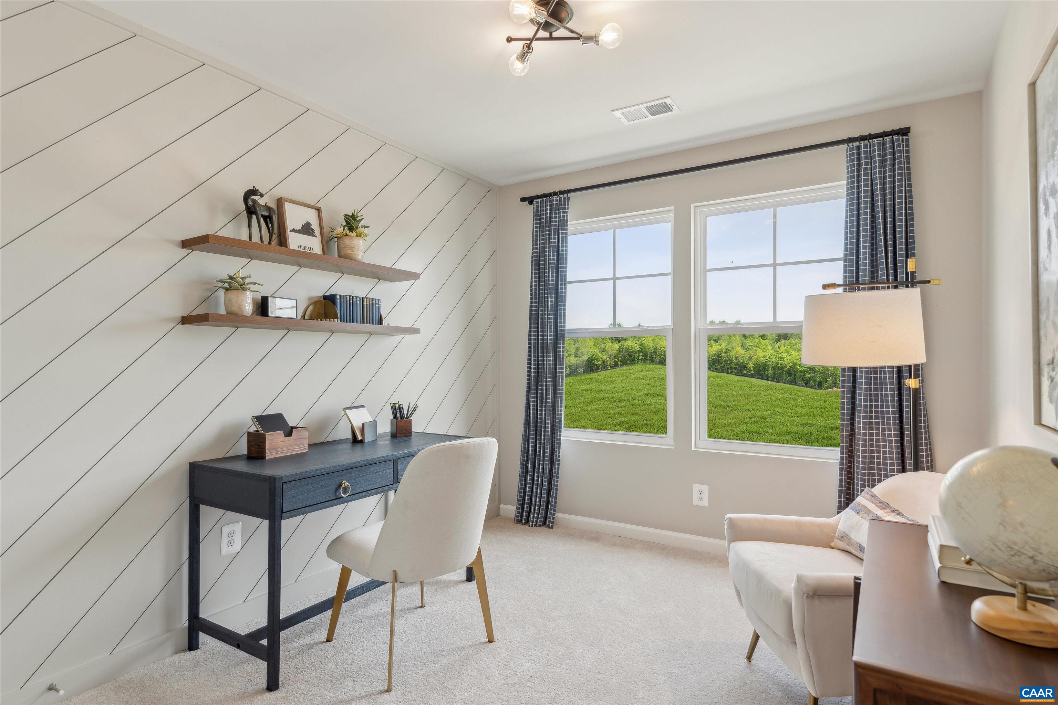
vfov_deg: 64.6
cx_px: 529
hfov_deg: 86.9
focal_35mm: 19
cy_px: 352
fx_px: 558
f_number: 7.1
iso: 160
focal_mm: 19
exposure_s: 1/25
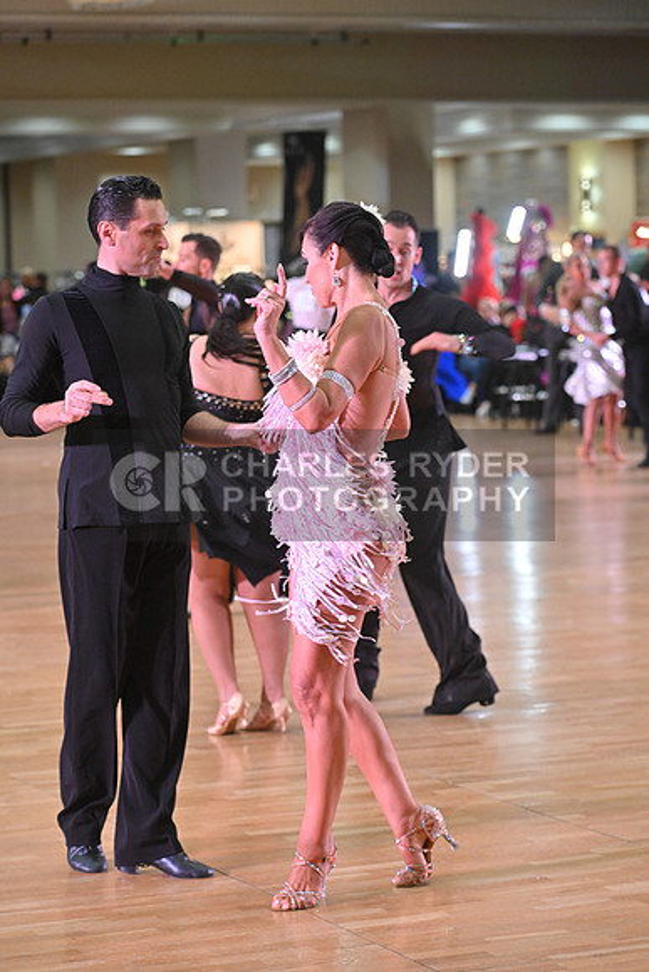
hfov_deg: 12.5
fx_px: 2973
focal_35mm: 110
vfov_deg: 18.6
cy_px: 486
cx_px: 324
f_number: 5
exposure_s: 1/400
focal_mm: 110
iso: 4000
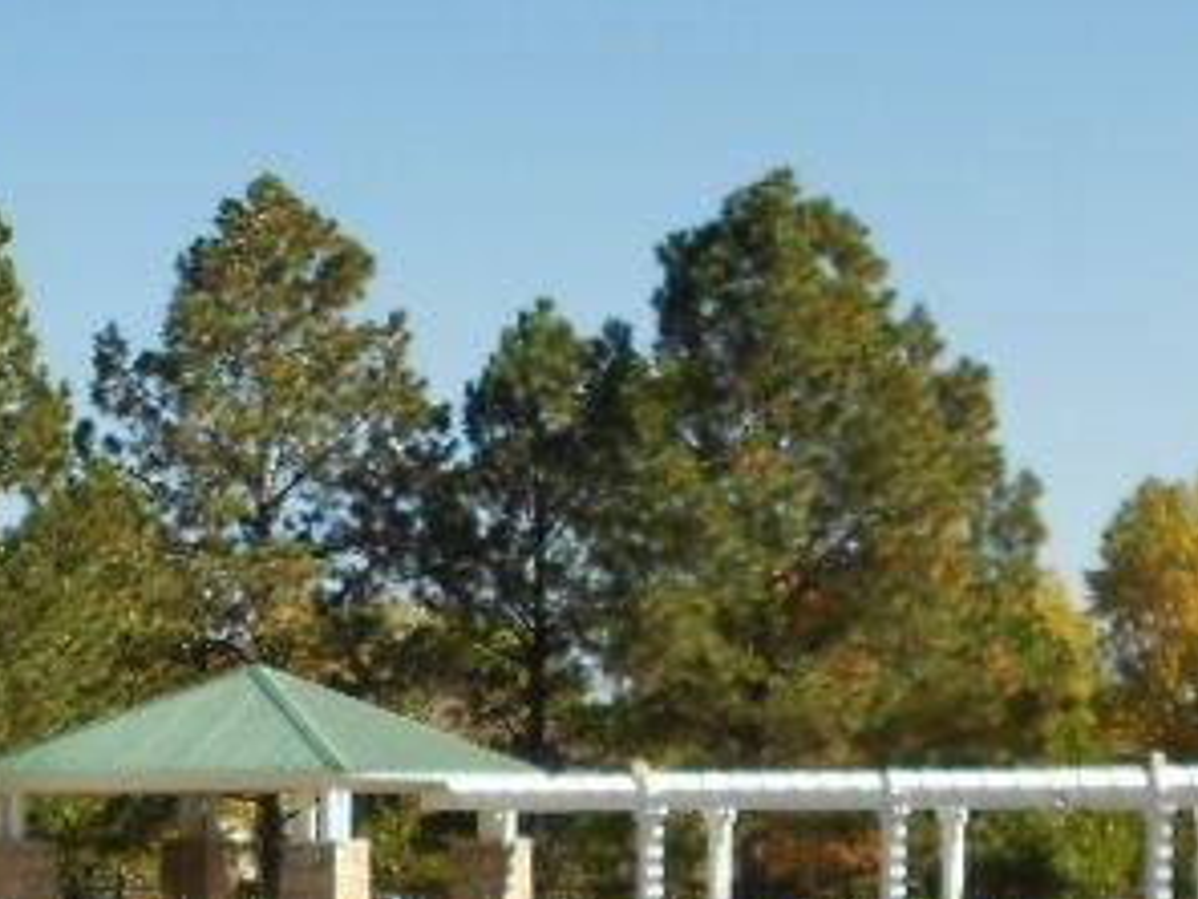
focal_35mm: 90
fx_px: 3115
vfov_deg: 16.2
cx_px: 16
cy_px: 830
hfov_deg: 21.1
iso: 80
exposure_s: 1/800
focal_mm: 4.6
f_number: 3.2
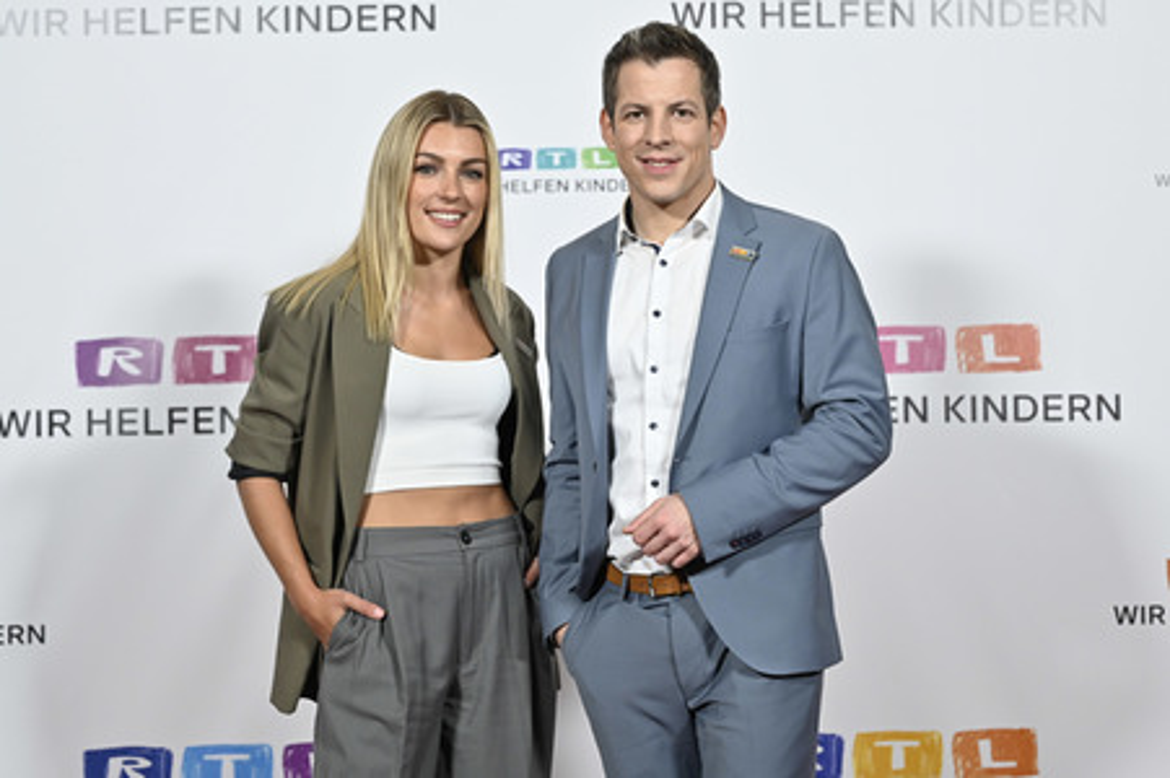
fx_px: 2273
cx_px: 585
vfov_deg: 19.4
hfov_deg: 28.9
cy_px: 389
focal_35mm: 70
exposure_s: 1/640
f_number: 2.8
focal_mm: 70
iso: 1250
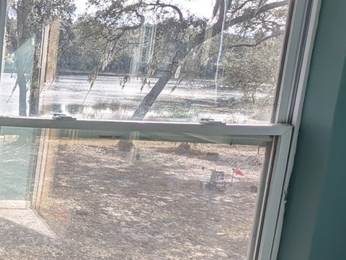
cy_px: 106
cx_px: -134
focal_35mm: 40
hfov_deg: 31.7
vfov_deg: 35.9
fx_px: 400
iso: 39
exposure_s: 1/755
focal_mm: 2.23
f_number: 1.95
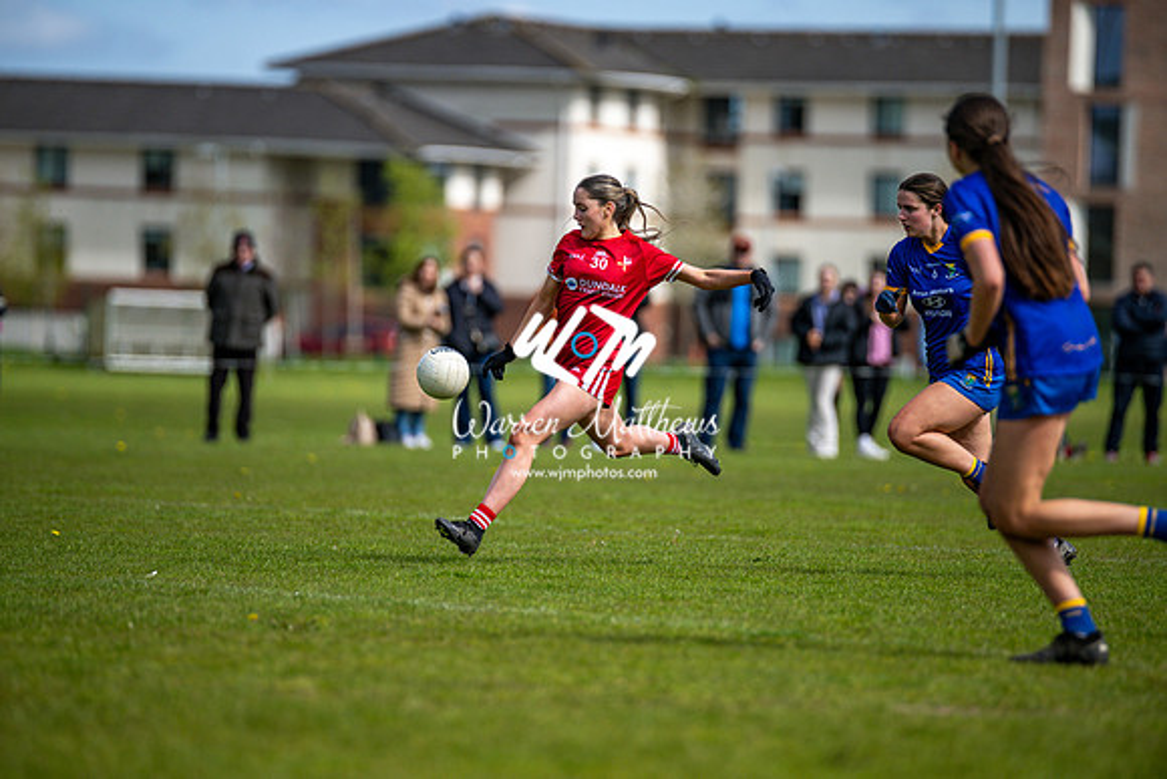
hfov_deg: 6.9
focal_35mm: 300
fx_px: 9727
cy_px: 390
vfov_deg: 4.6
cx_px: 584
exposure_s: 1/6400
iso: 200
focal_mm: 300
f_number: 2.8
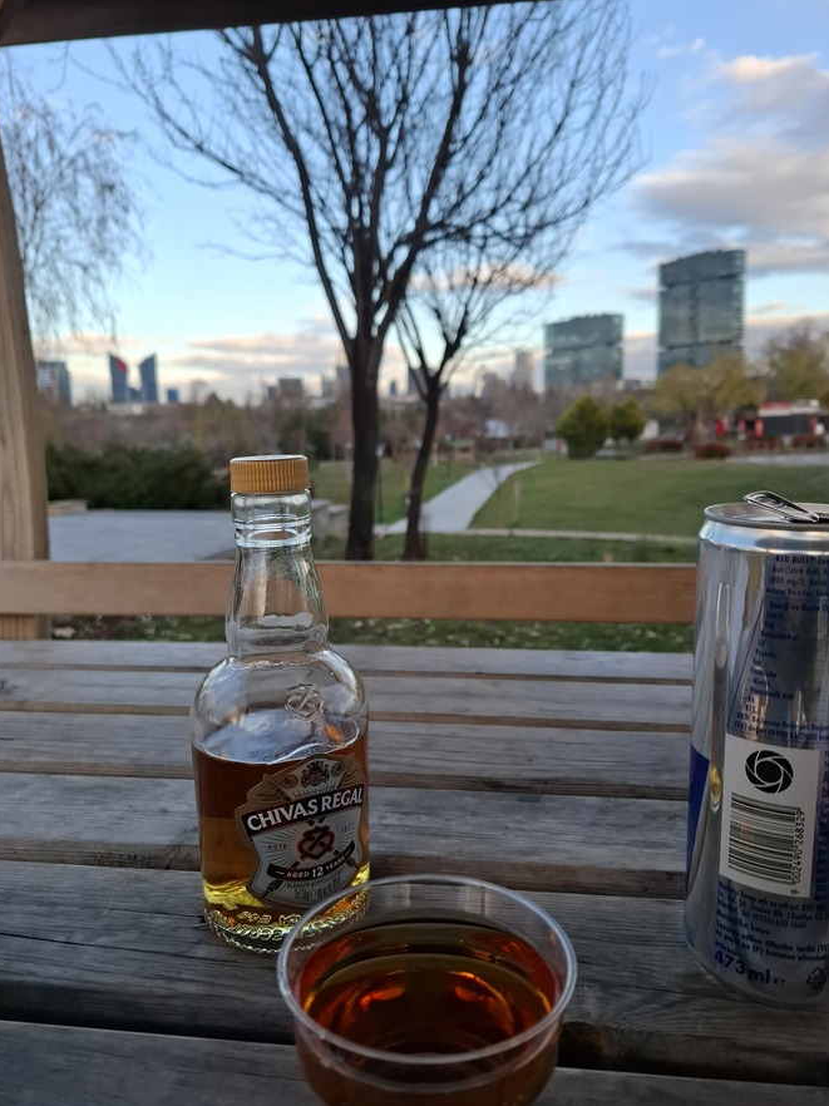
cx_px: 406
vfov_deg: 71.6
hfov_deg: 56.8
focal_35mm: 24
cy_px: 535
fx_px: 767
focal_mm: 5.54
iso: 50
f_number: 1.8
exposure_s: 1/430
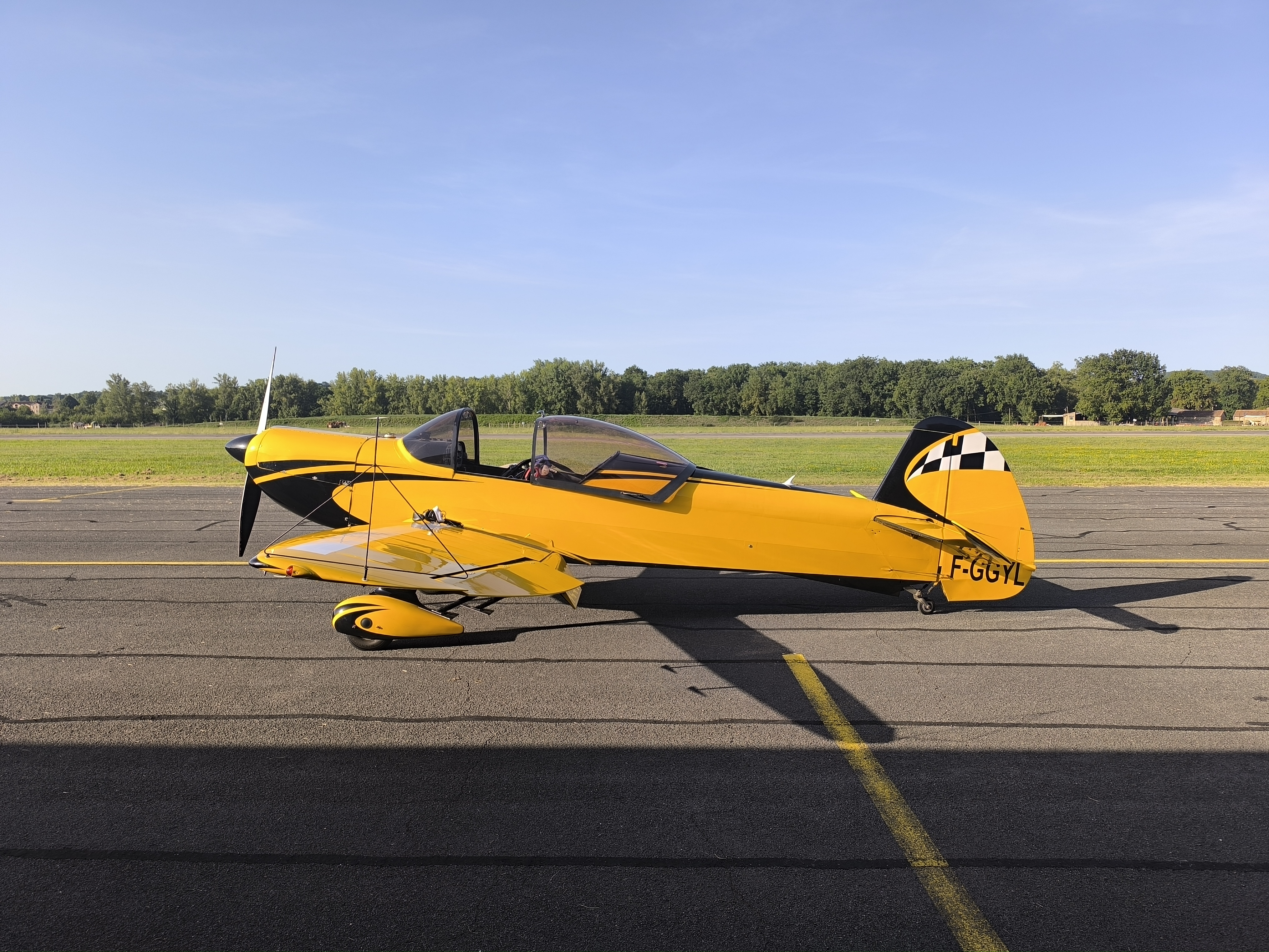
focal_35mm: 23
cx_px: 634
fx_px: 843
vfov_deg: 58.9
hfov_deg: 73.9
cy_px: 476
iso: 50
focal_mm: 6.14
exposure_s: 1/489
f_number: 1.65
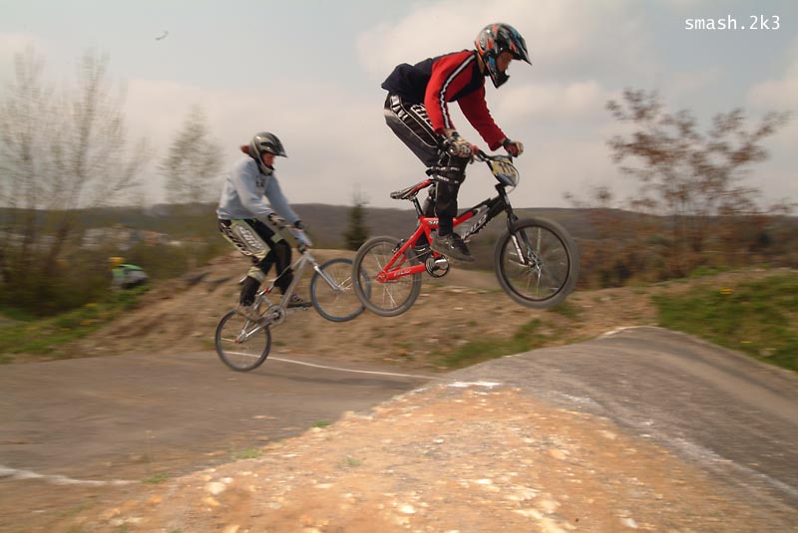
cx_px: 399
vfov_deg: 40.0
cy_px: 266
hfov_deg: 57.2
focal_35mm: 33
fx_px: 732
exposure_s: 1/125
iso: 100
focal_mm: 22
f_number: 11
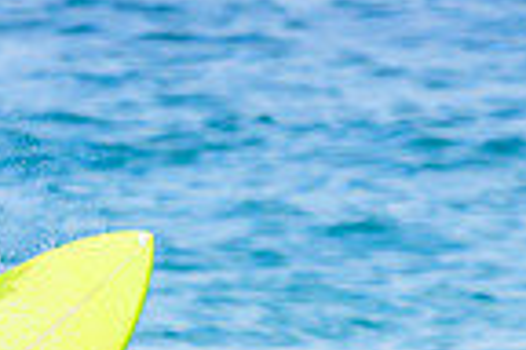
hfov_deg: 0.5
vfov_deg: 0.3
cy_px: 638
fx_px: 64810
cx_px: -1
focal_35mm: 4436
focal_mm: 800
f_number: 6.3
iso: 560
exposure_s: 1/2000
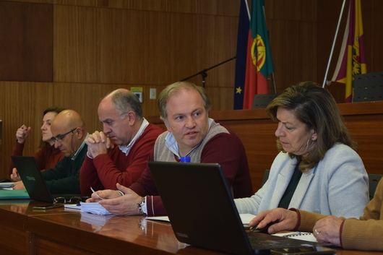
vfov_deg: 16.5
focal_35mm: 82
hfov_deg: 24.6
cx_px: 192
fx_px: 877
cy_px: 128
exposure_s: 1/60
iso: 1800
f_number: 5.6
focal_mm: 55
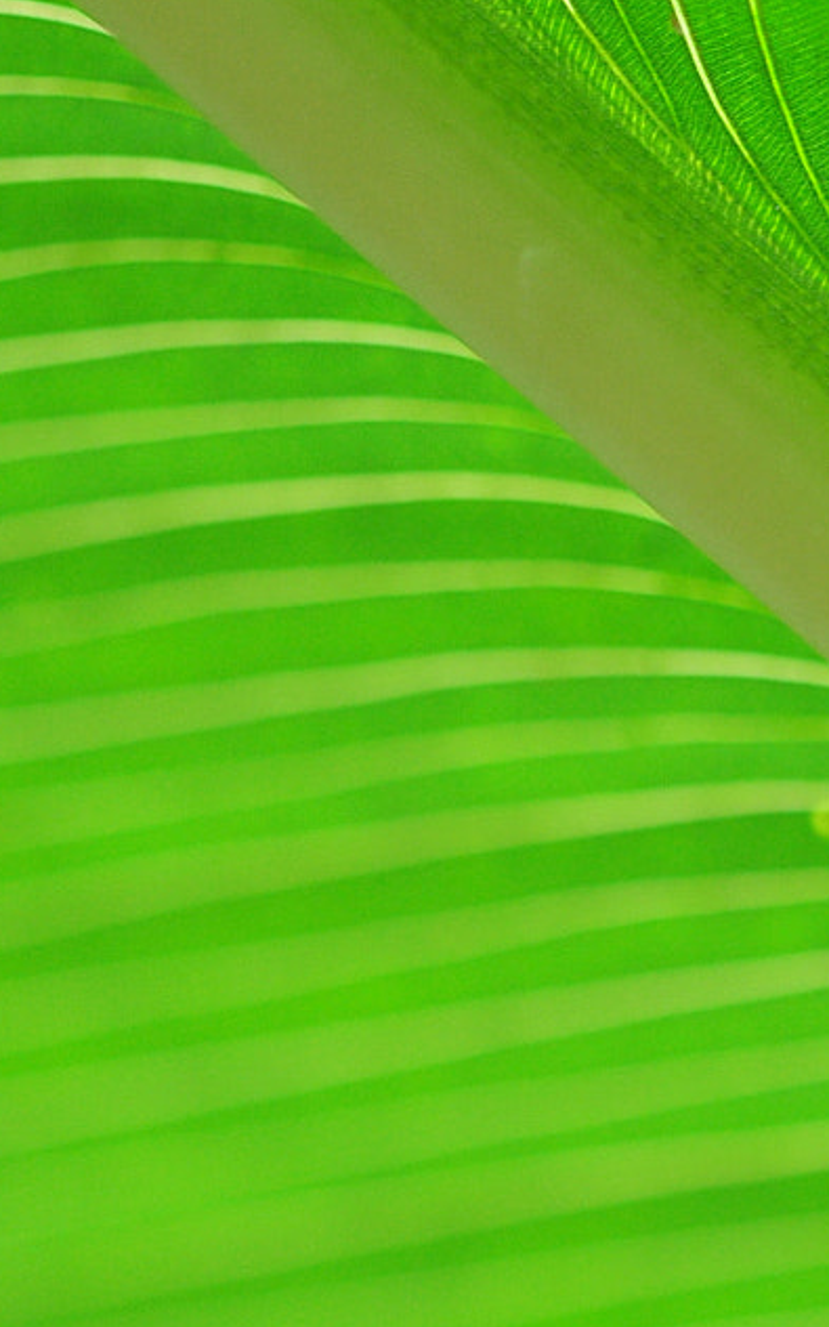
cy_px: 984
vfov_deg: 9.0
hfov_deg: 5.6
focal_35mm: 232
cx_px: 1261
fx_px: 8386
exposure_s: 1/100
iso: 400
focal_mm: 60
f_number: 3.2
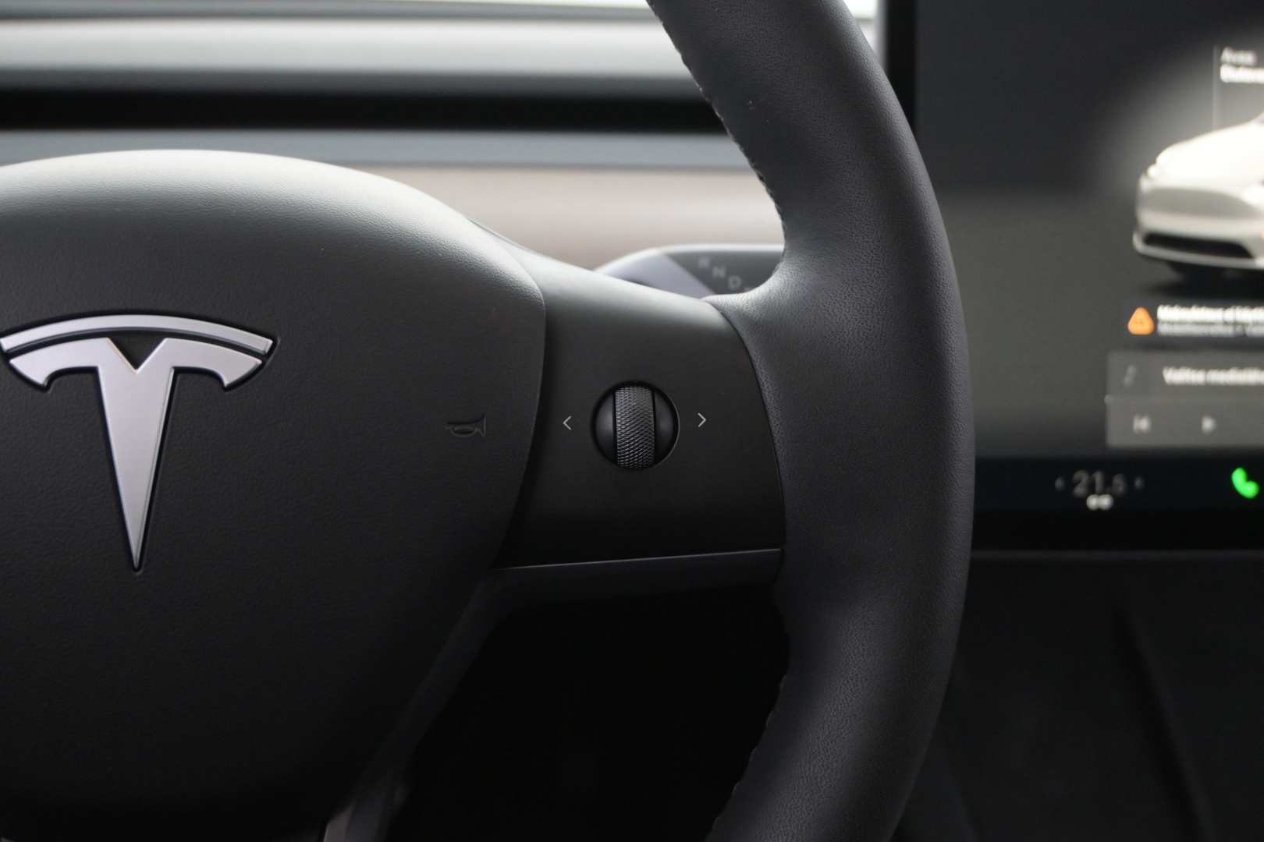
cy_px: 421
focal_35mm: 37
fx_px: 1290
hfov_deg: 52.2
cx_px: 632
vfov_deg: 36.2
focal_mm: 24.5
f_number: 4.2
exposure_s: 1/50
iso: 2500
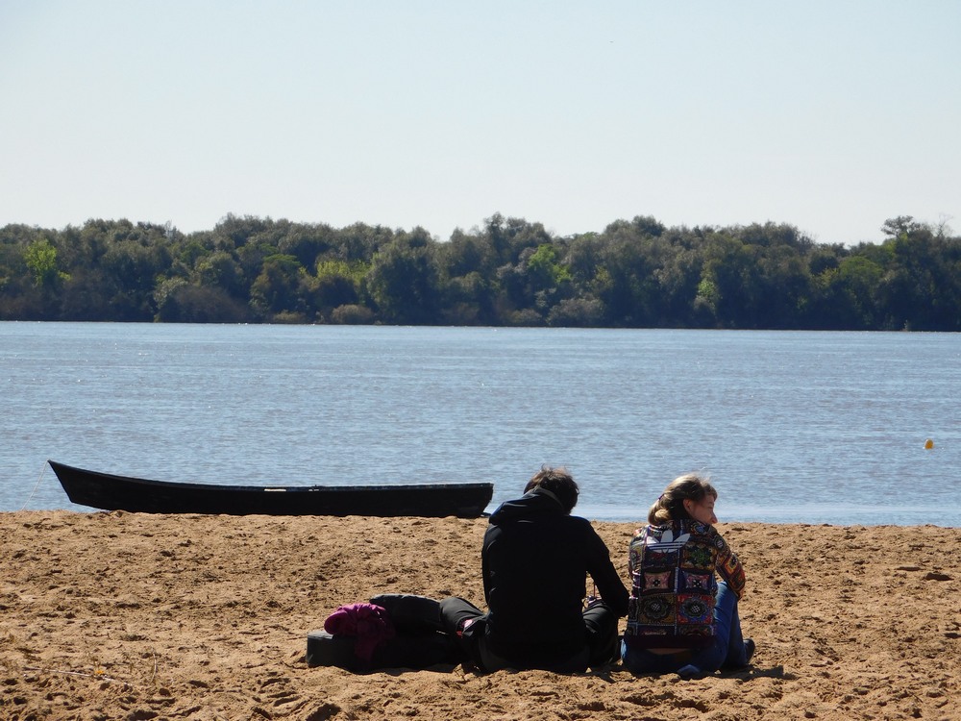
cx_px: 480
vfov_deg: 6.4
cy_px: 360
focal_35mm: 232
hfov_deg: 8.5
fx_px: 6441
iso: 125
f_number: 5.6
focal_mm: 41.3
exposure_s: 1/640
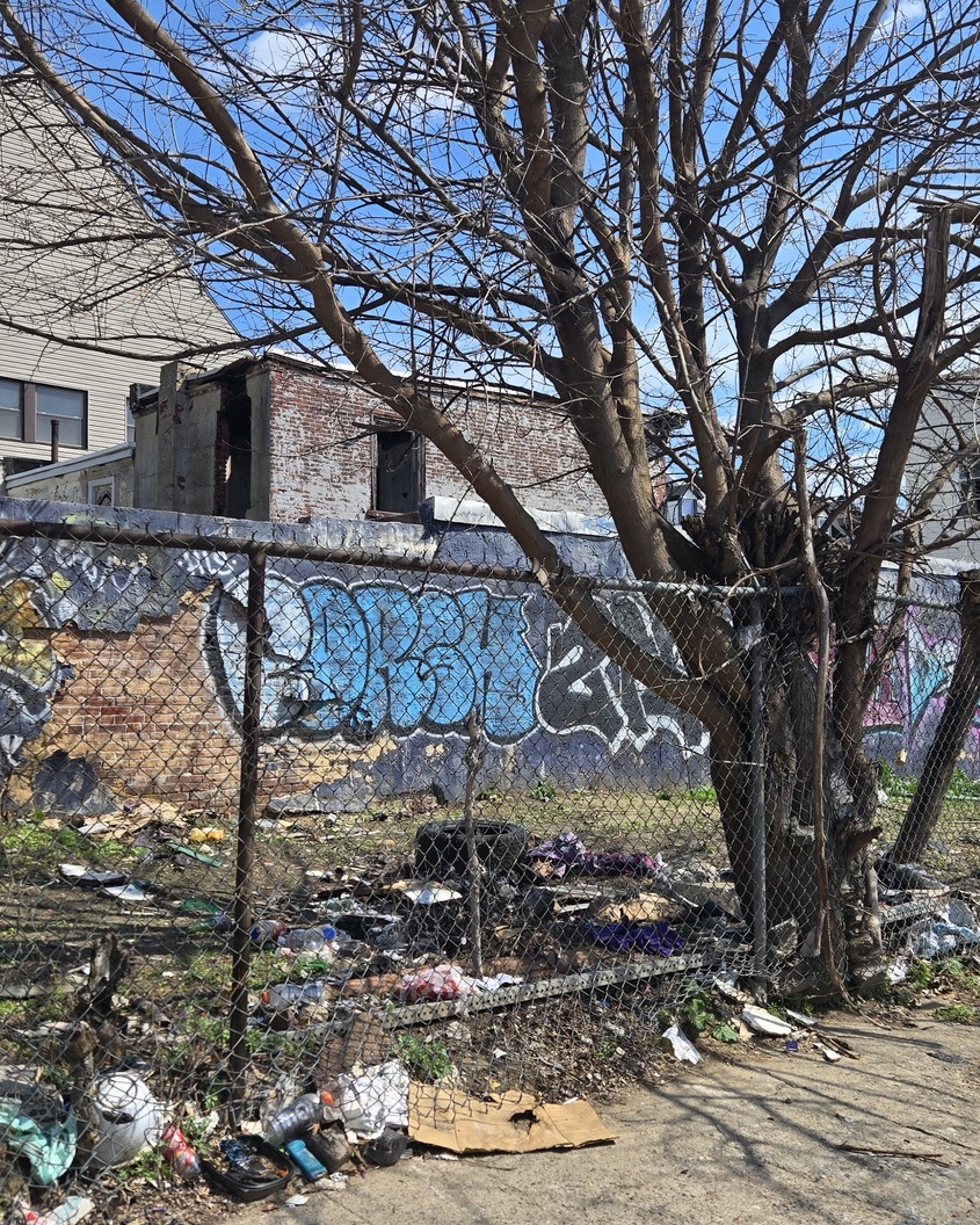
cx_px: 539
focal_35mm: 34
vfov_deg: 52.8
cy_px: 609
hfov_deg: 43.3
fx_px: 1233
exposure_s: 1/2921
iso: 40
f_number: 1.8
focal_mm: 5.4
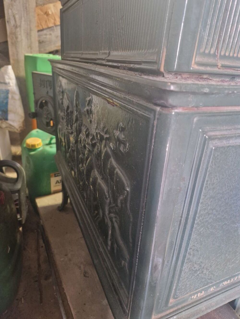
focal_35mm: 23
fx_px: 213
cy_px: 160
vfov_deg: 73.9
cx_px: 120
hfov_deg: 58.9
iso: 640
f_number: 1.8
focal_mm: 5.4
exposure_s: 1/33
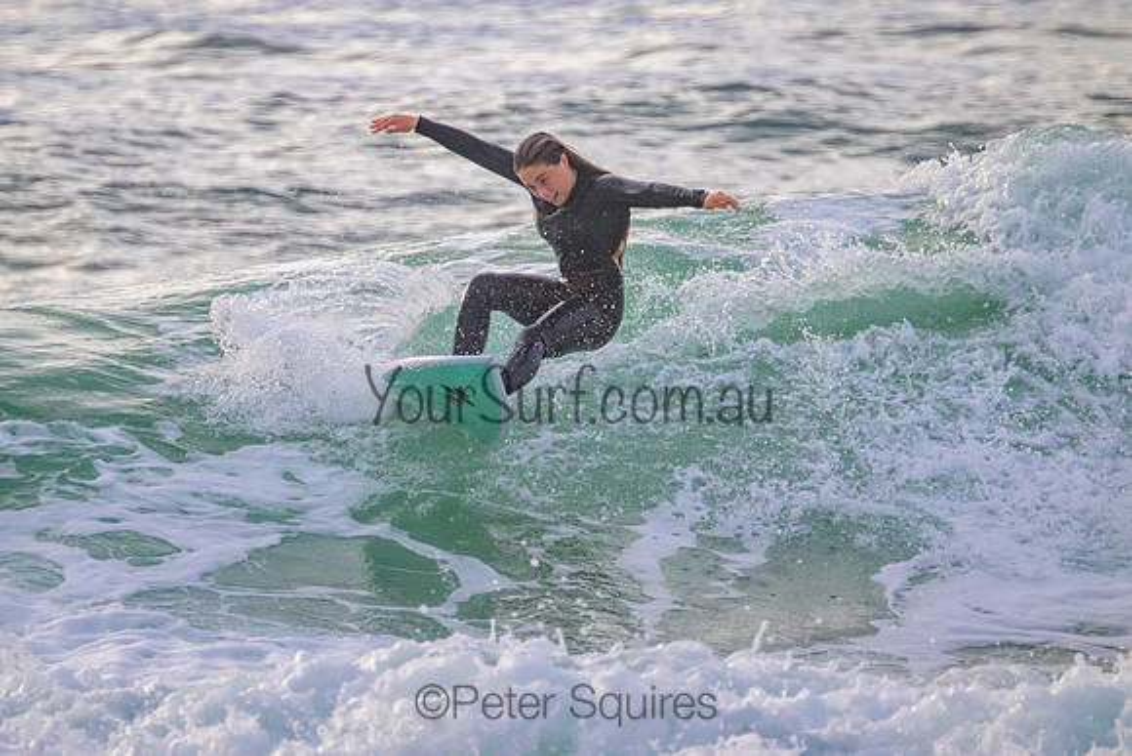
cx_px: 500
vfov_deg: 1.5
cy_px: 334
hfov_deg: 2.3
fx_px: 28093
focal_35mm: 893
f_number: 11
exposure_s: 1/2000
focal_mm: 800
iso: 3200
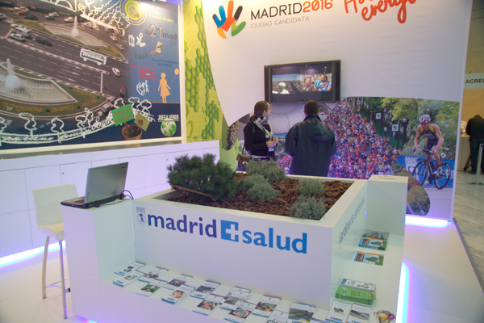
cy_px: 162
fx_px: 323
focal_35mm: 24
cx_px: 242
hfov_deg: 73.7
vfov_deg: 53.1
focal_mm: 24
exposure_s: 1/15
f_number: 6.7
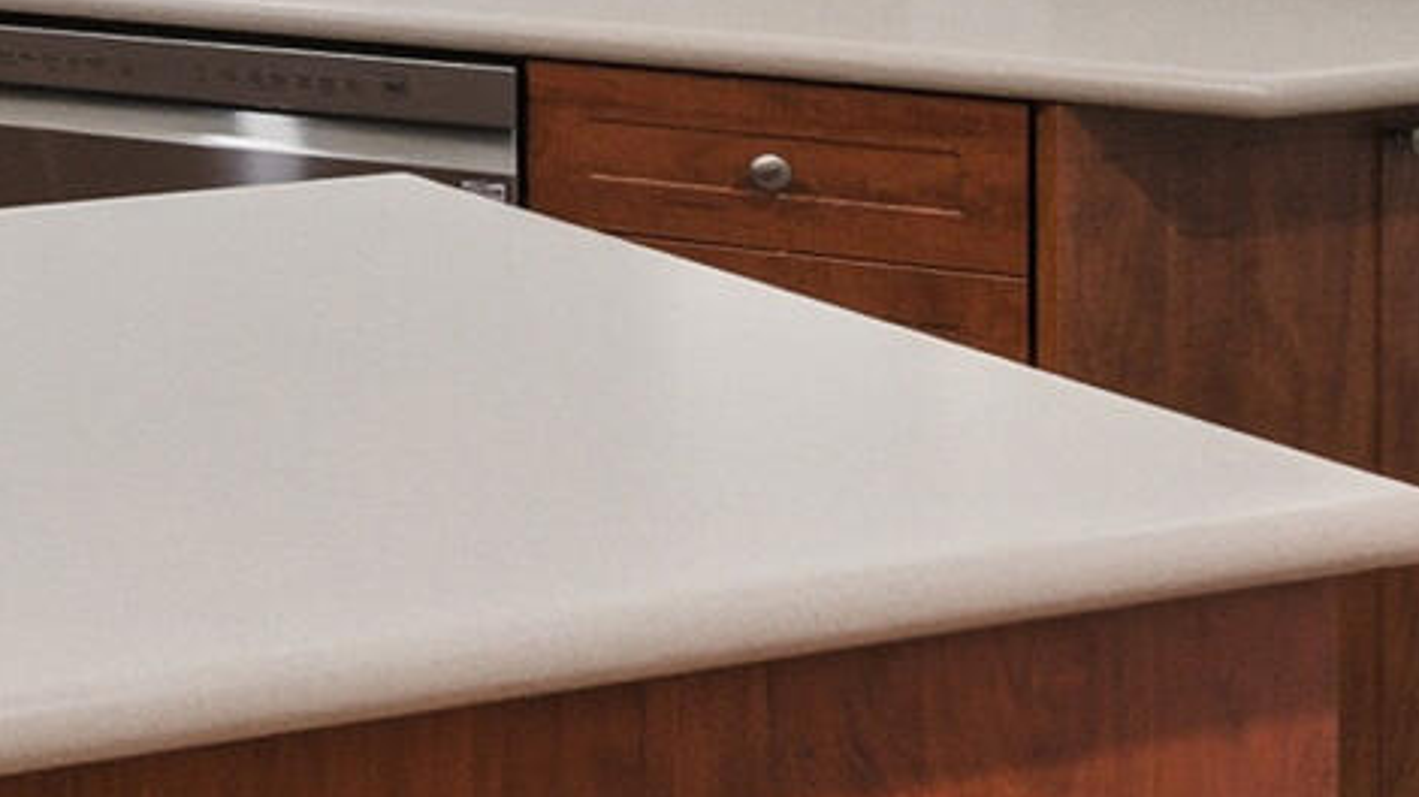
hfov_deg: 19.7
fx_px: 2934
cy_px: -568
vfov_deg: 14.0
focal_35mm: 78
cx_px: -1159
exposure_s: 1/500
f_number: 8
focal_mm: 14
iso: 500
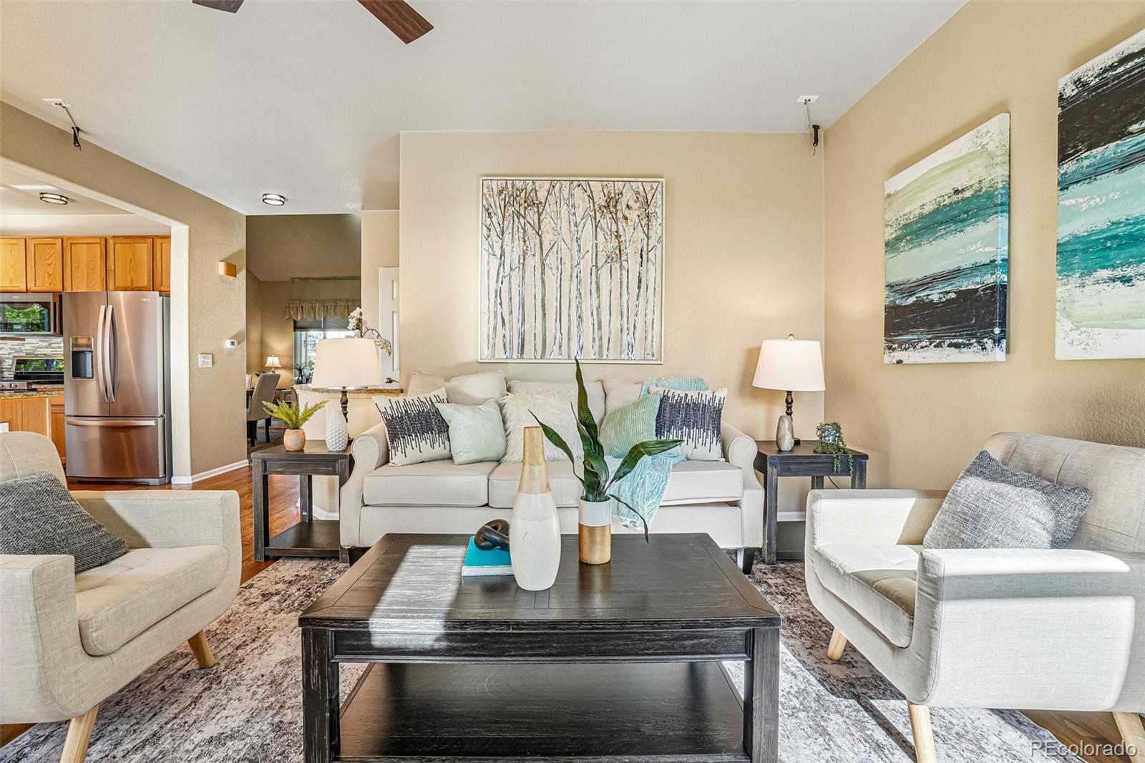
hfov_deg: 100.4
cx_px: 572
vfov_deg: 77.3
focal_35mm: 15
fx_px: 477
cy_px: 382
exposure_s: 1/40
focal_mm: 10
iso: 400
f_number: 8
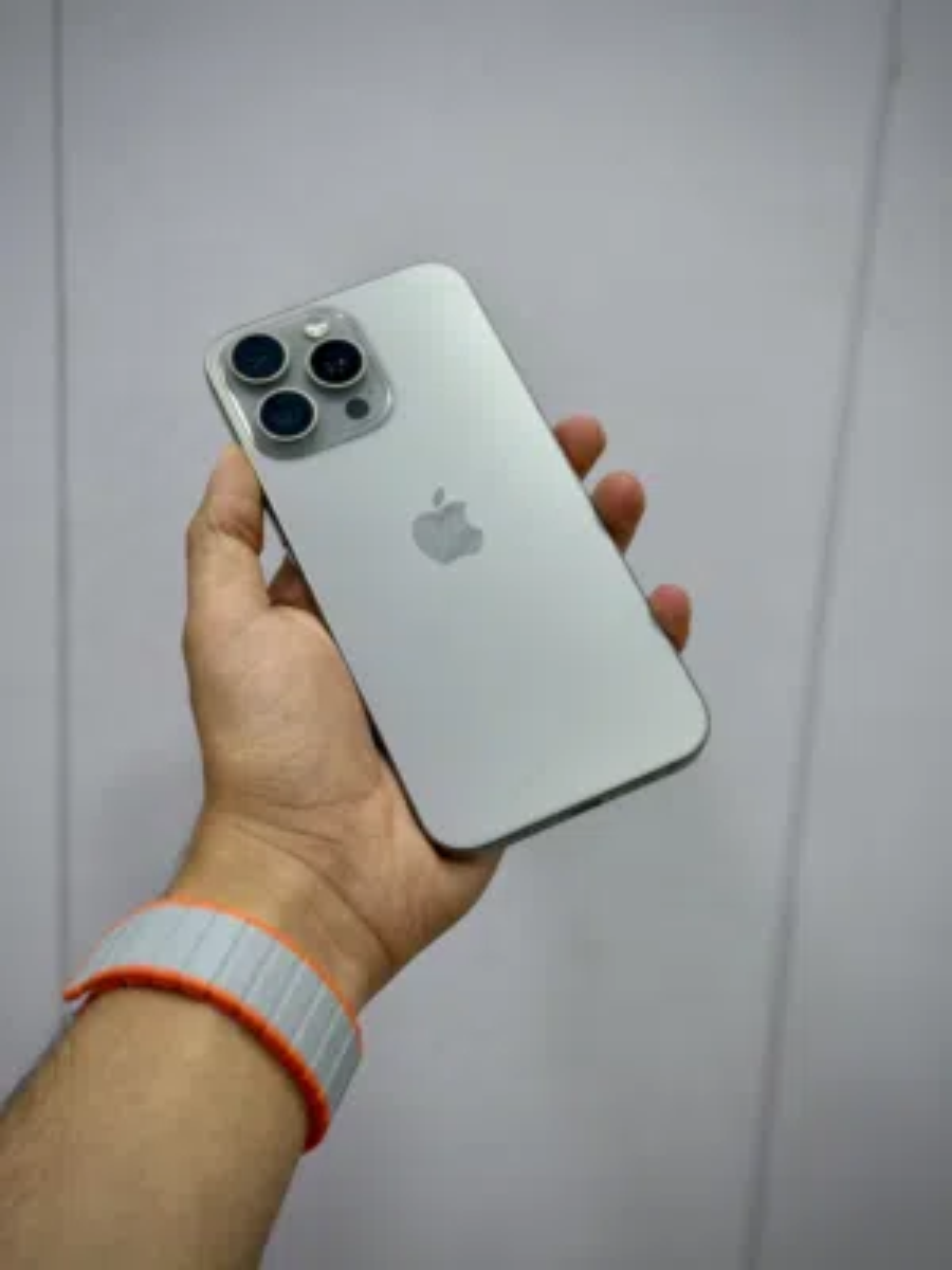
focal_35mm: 48
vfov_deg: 39.7
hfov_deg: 30.3
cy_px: 635
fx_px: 1760
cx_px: 476
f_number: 1.78
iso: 50
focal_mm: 6.76
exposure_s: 1/177
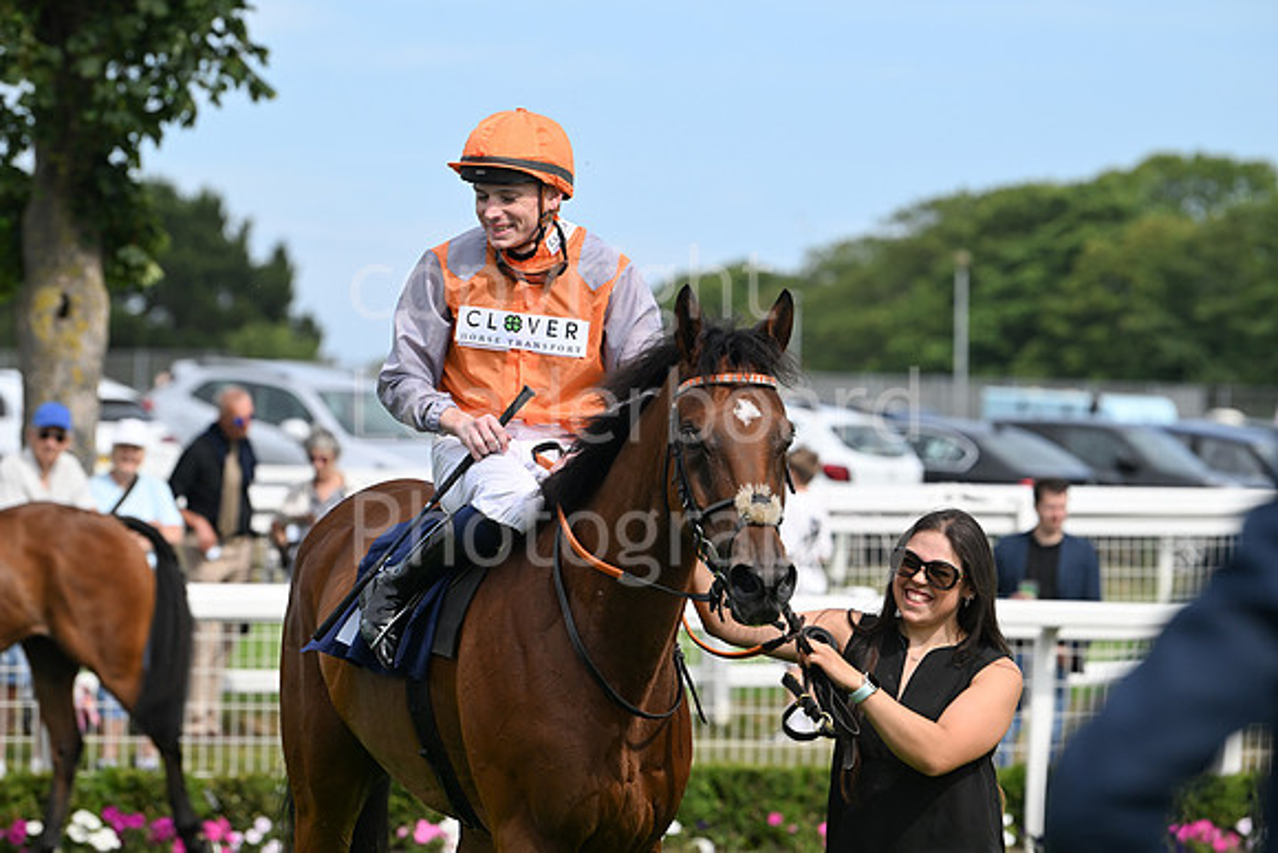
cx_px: 639
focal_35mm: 200
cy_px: 426
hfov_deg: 10.3
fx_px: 7101
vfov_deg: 6.9
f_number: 5.6
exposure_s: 1/1600
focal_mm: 200
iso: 400
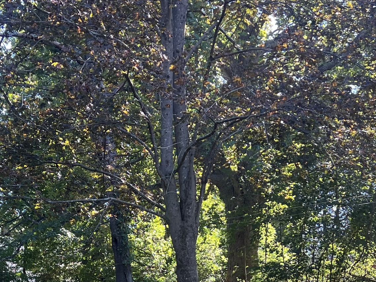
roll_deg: +0.1
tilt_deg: -1.5
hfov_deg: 27.6
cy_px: 339
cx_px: 132
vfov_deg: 19.7
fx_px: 760
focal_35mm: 70
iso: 32
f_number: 1.5
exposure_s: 1/137
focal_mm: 5.7
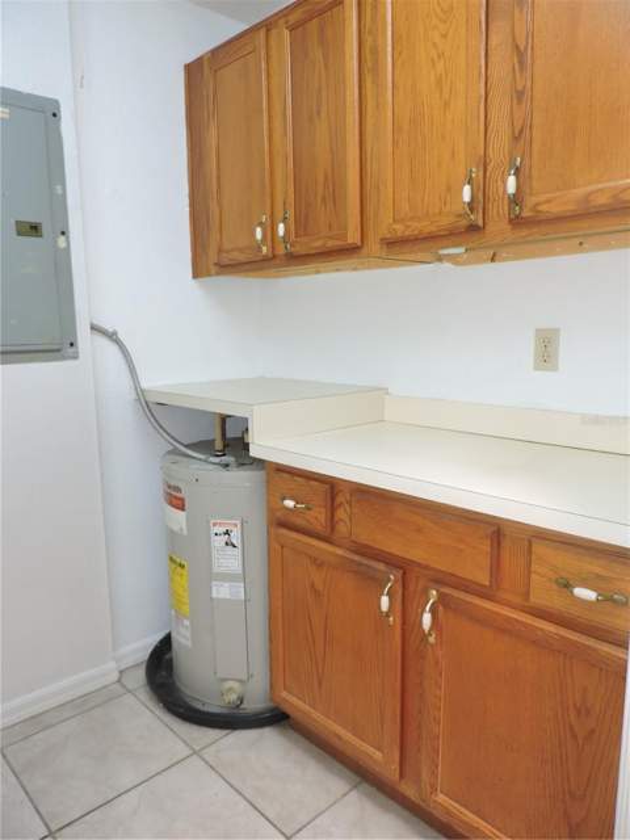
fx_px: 582
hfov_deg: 56.8
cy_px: 420
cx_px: 315
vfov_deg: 71.6
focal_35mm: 24
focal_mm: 4.3
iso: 200
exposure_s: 1/30
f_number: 3
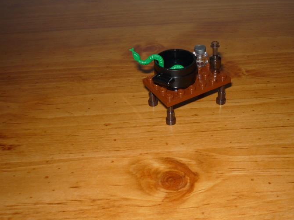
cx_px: 183
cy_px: 130
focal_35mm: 43
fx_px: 365
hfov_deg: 43.5
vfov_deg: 33.5
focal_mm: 5.2
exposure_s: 1/30
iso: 100
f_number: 4
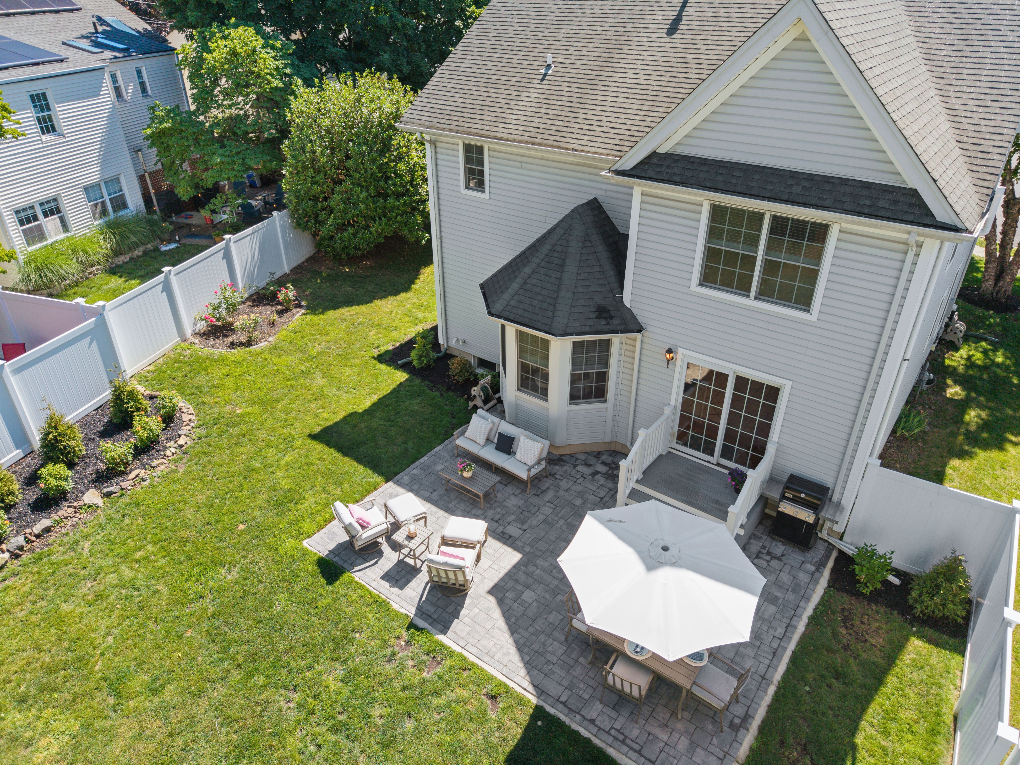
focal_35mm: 24
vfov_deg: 56.8
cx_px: 510
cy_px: 382
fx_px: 707
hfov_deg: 71.6
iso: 200
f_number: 1.8
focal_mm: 8.7
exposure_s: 1/4000
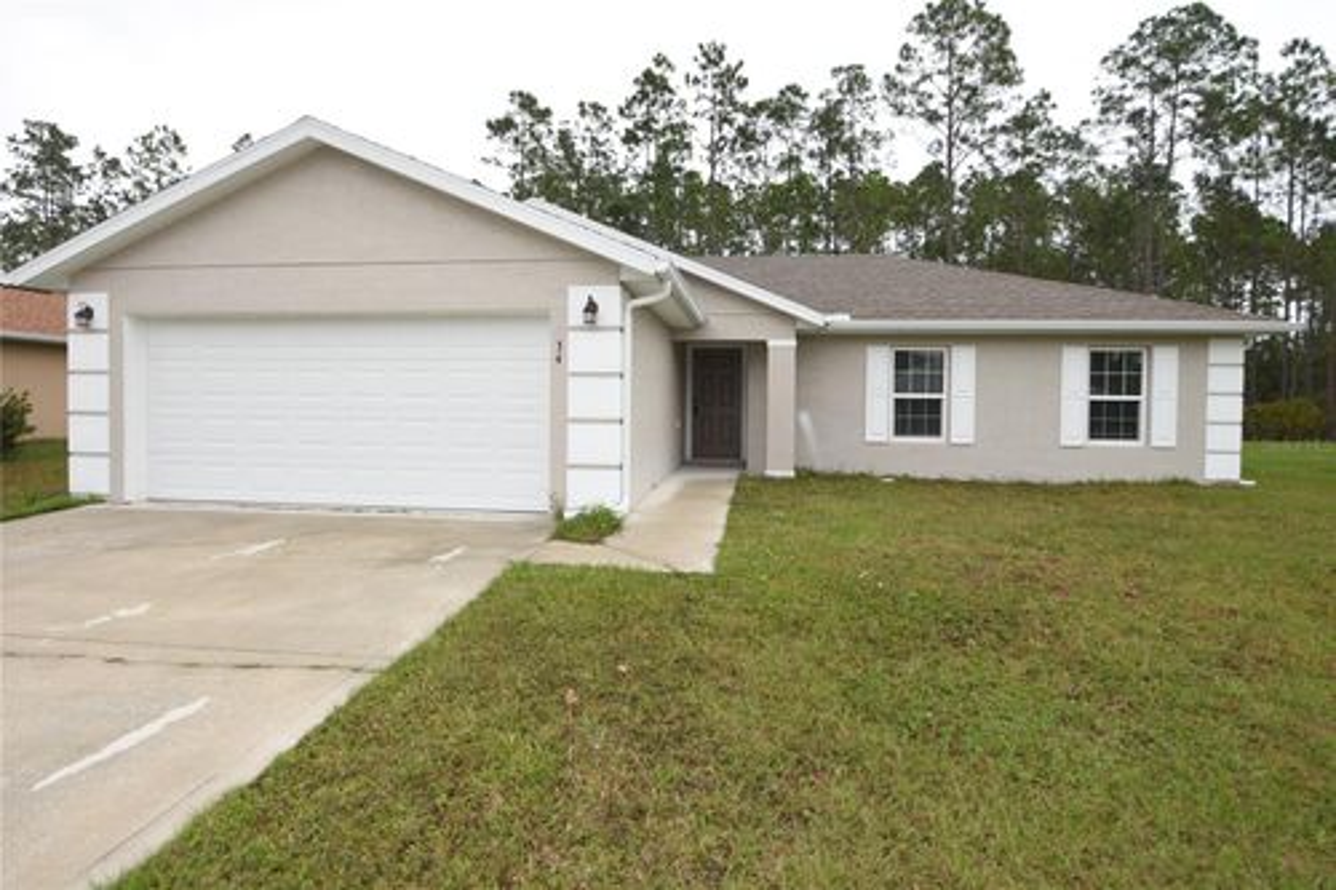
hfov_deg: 90.0
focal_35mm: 18
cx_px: 668
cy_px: 445
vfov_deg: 67.3
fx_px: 668
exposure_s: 1/80
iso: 100
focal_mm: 12
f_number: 4.5
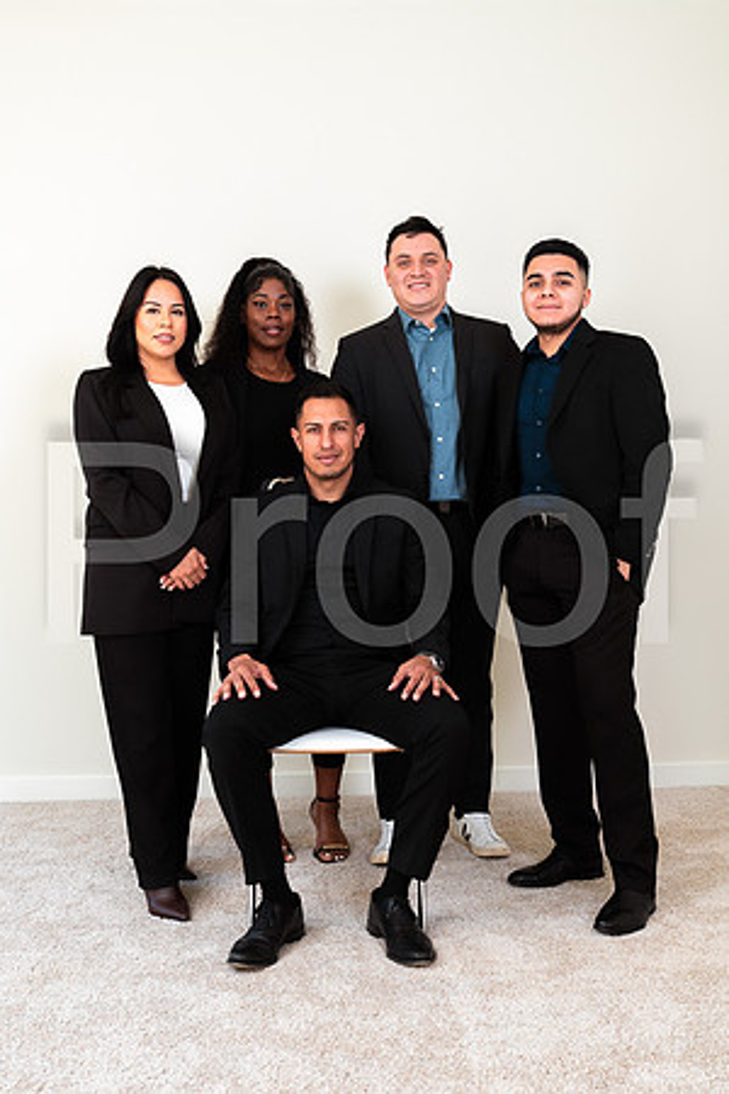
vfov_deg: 51.9
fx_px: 1124
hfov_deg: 35.9
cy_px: 547
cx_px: 364
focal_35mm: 37
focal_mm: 37
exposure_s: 1/160
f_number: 6.3
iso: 200
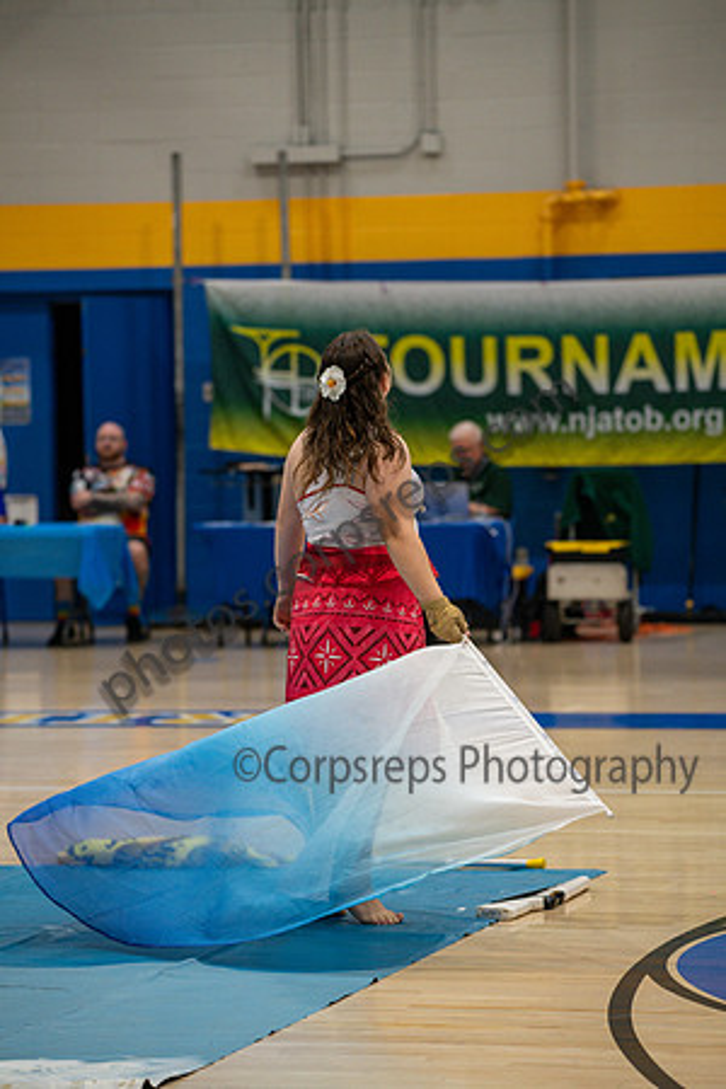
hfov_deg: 9.8
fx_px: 4235
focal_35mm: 140
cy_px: 544
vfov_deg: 14.7
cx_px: 363
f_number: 4
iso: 2800
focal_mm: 140
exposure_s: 1/500
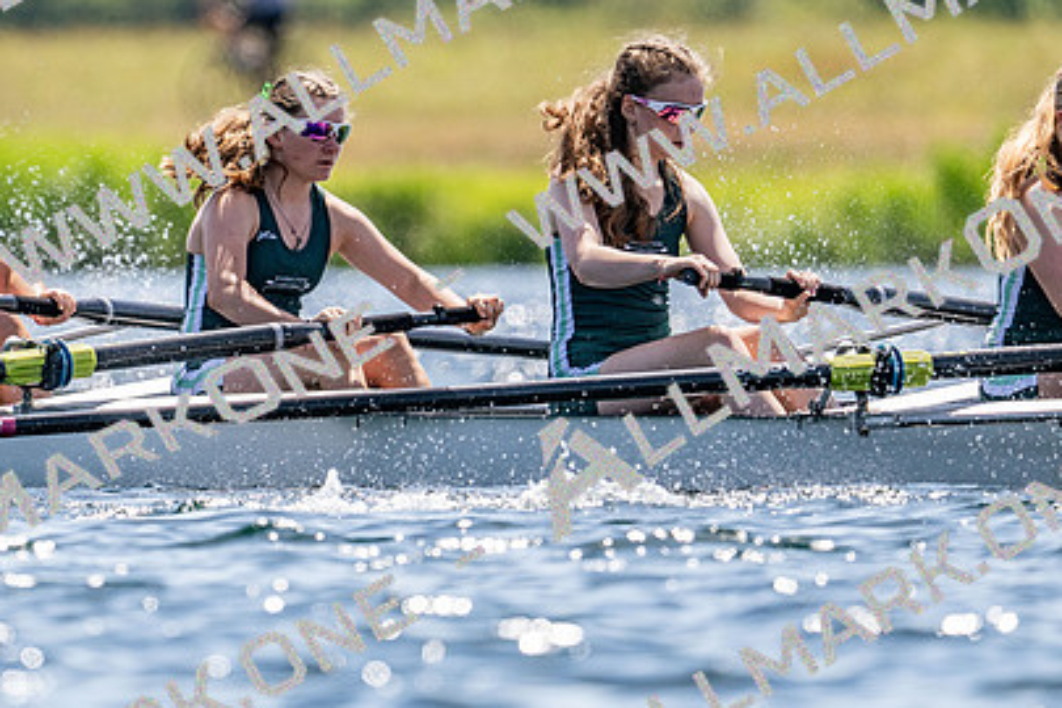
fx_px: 25339
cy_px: 294
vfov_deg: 1.6
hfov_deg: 2.4
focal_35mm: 859
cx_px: 315
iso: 200
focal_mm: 400
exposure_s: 1/2500
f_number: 4.5
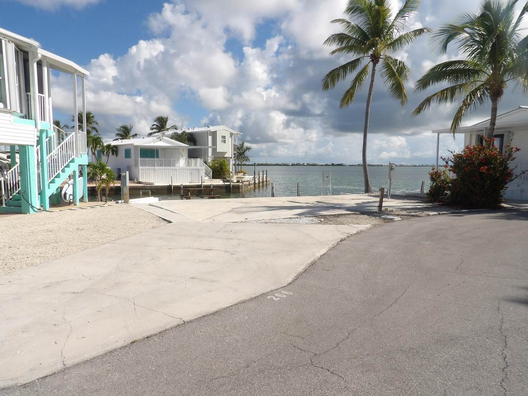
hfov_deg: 71.6
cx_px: 264
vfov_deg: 56.8
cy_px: 198
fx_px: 366
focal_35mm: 24
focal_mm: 4.3
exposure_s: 1/502
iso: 100
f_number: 5.6
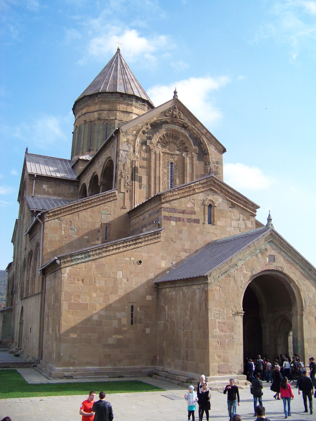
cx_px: 158
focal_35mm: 36
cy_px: 210
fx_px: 438
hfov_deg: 39.7
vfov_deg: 51.4
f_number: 2.8
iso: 64
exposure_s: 1/640
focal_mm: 5.85
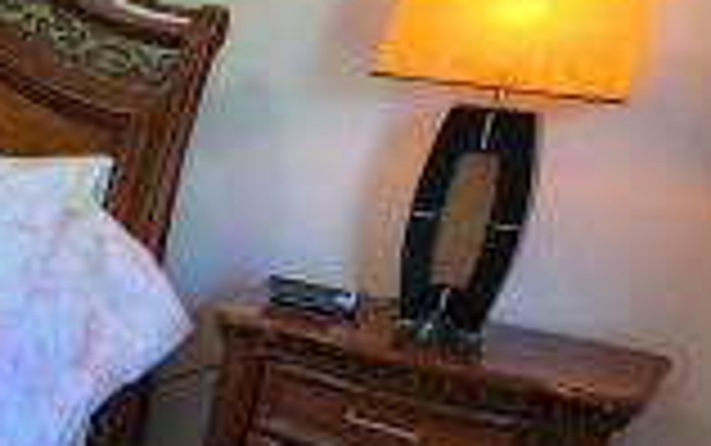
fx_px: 1125
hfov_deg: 25.3
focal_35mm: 58
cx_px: -389
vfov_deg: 22.2
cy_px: 338
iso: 125
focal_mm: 2.2
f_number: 2.2
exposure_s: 1/60
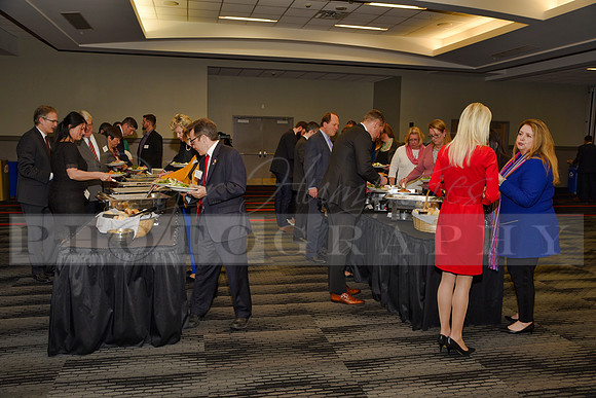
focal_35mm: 31
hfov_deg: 60.3
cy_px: 199
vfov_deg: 42.3
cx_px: 298
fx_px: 513
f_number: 5
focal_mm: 31
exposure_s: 1/60
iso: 200
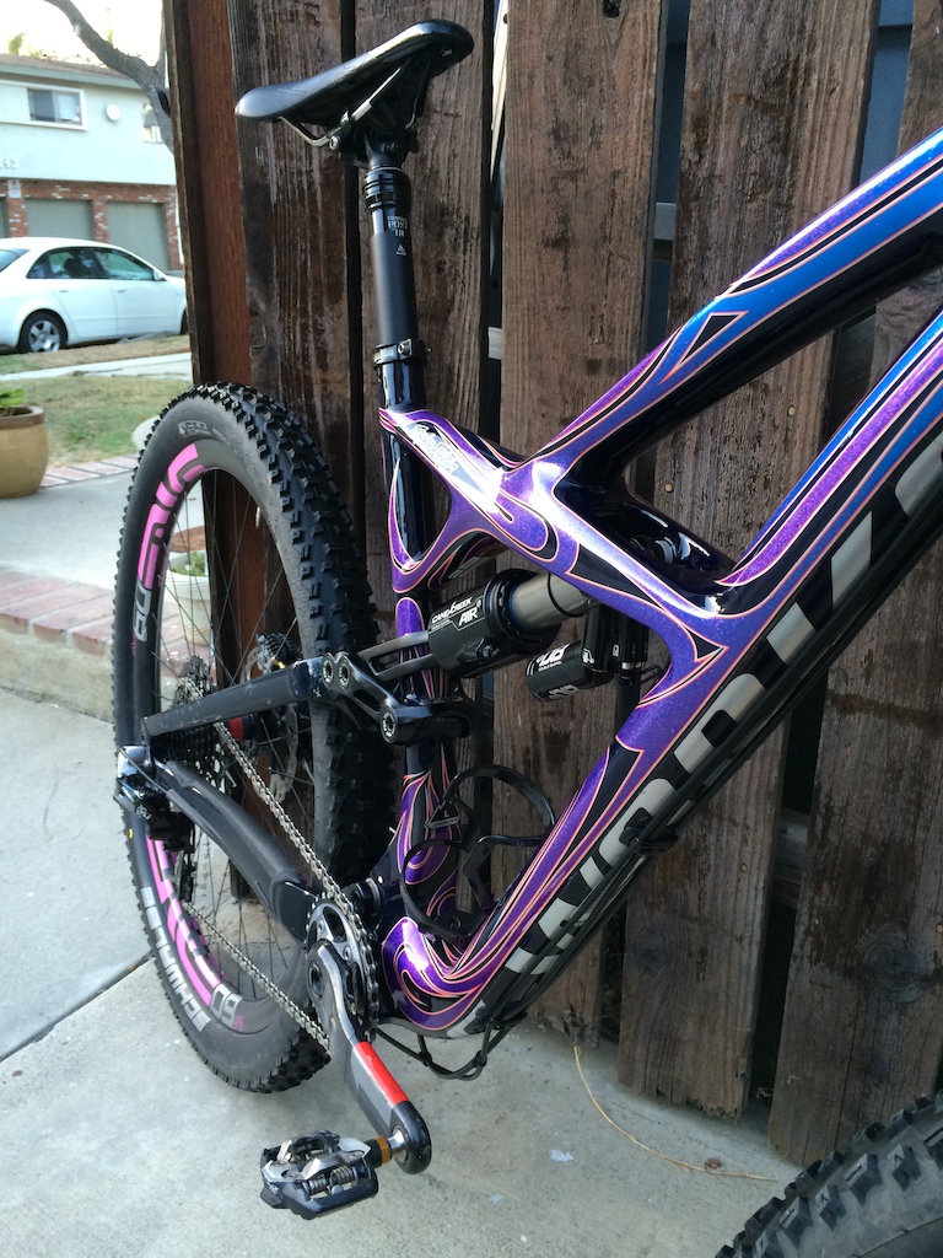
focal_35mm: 29
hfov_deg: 48.2
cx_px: 472
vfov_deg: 61.7
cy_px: 629
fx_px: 1053
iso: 80
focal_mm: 4.15
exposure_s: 1/30
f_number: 2.2
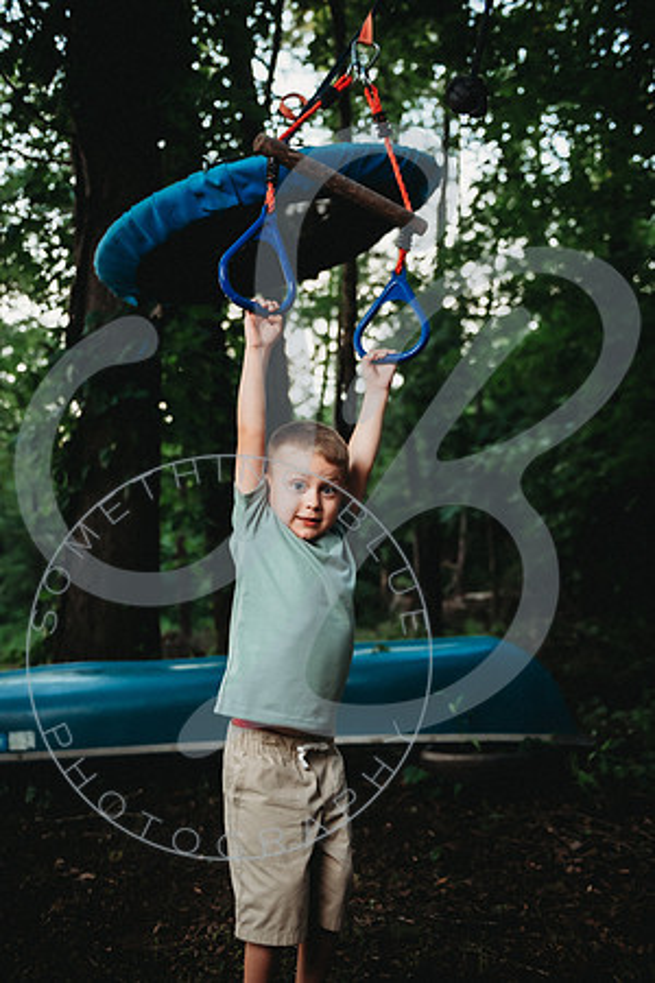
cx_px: 328
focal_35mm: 34
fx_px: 928
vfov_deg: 55.8
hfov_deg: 38.9
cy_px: 492
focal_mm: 34
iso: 200
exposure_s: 1/200
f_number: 2.8
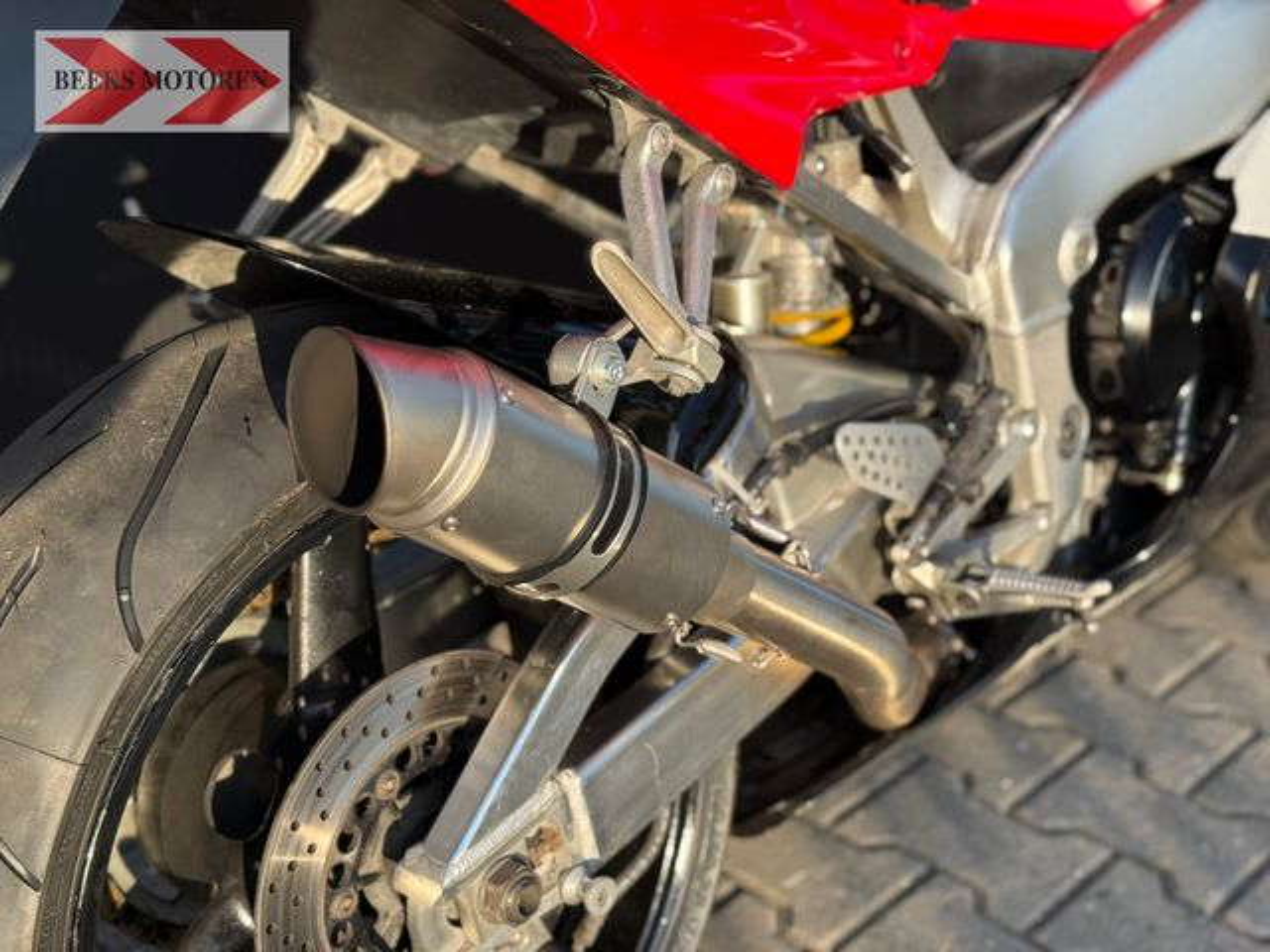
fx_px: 1761
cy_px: 476
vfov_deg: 30.3
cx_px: 635
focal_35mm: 48
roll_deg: -1.8
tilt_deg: -25.3
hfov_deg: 39.7
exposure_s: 1/1377
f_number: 1.78
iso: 64
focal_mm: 6.76
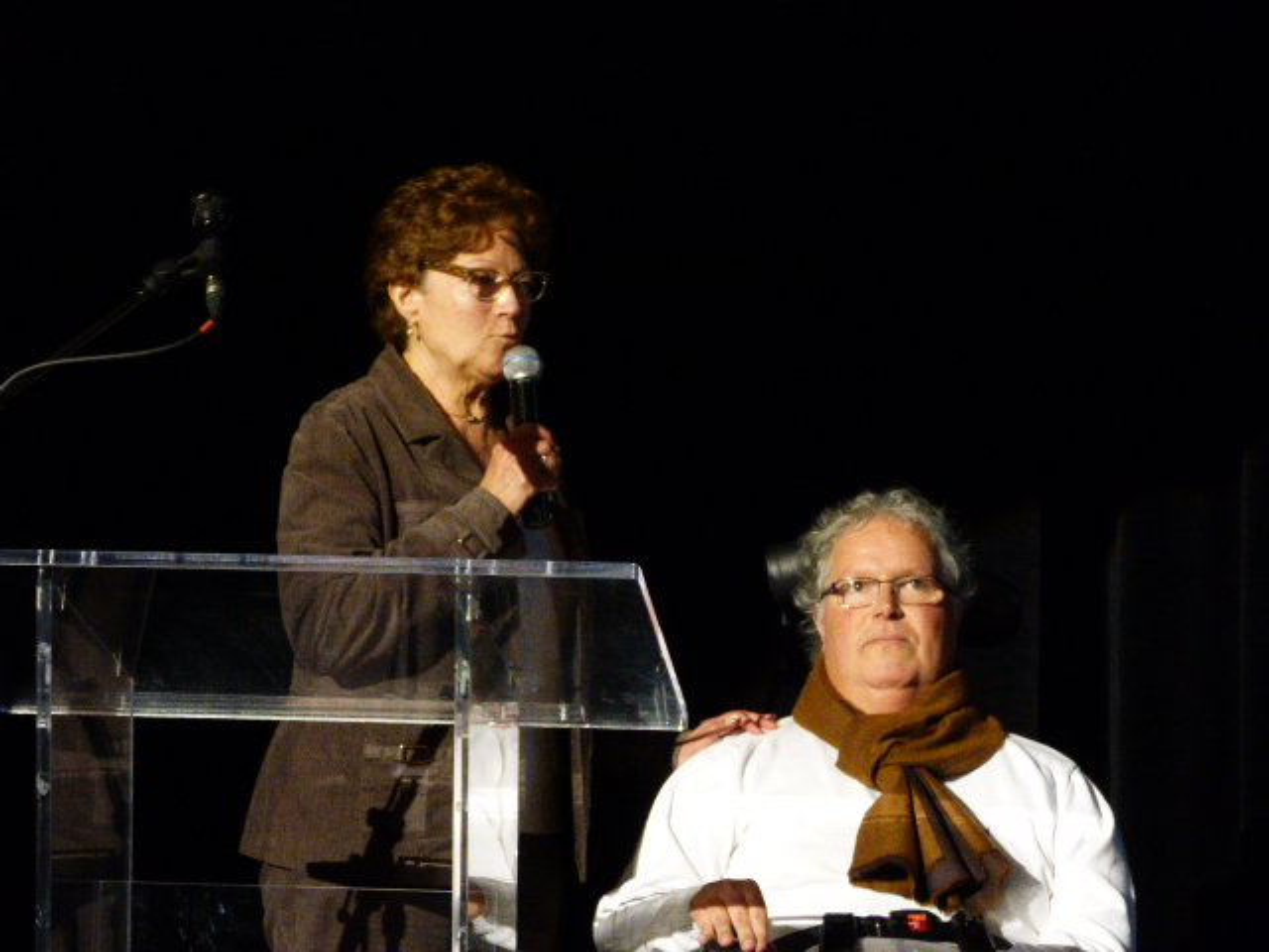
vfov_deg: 14.4
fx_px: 3776
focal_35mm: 103
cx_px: 634
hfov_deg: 19.1
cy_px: 476
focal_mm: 18.6
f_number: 3.5
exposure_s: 1/20
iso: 800
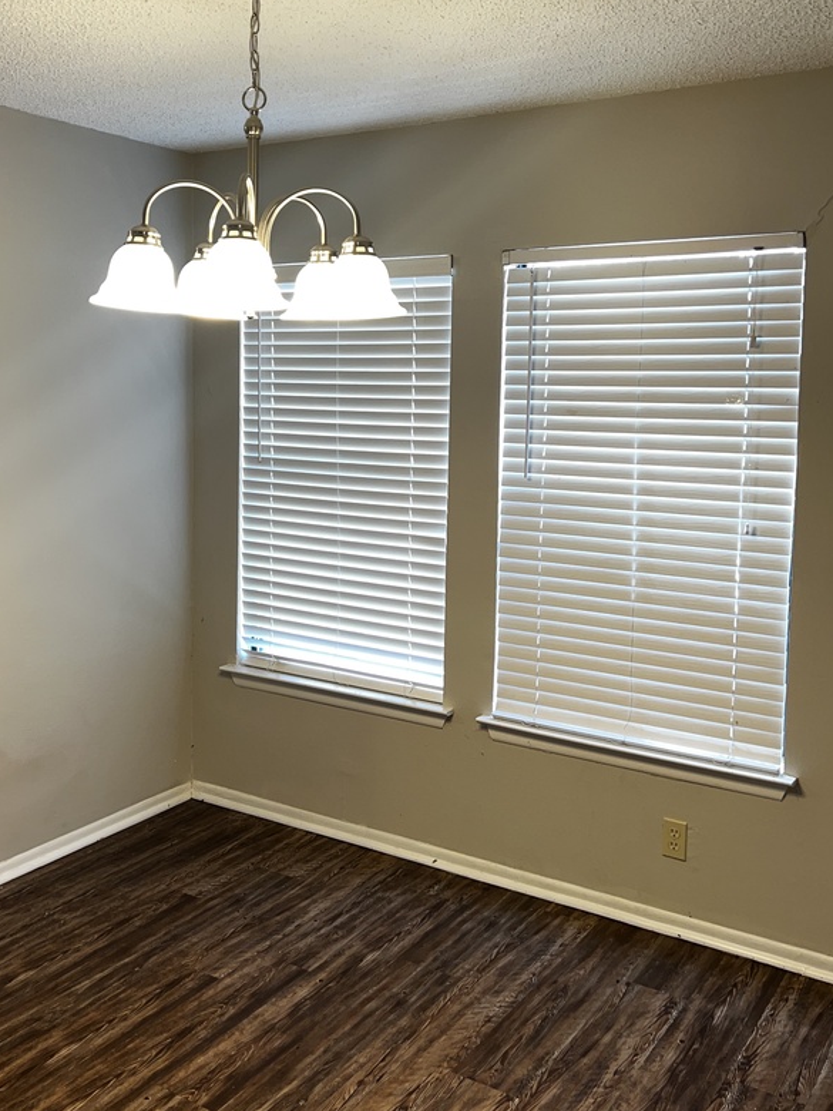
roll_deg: -0.9
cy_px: 477
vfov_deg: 51.2
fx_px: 1155
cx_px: 335
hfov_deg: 39.5
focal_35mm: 36
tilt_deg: -4.2
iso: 50
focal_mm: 5.7
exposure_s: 1/50
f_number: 1.5
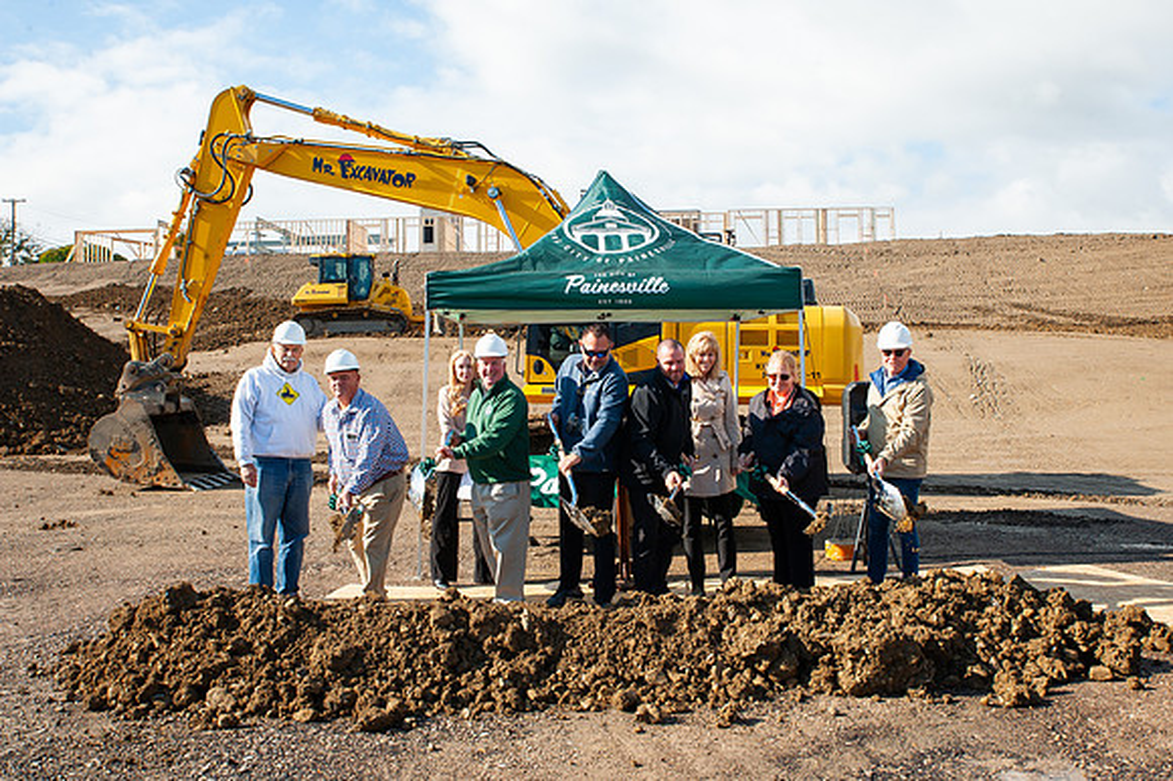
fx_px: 1136
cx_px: 639
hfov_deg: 54.5
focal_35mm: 35
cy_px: 355
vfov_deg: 37.9
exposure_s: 1/200
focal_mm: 32
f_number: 16
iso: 400
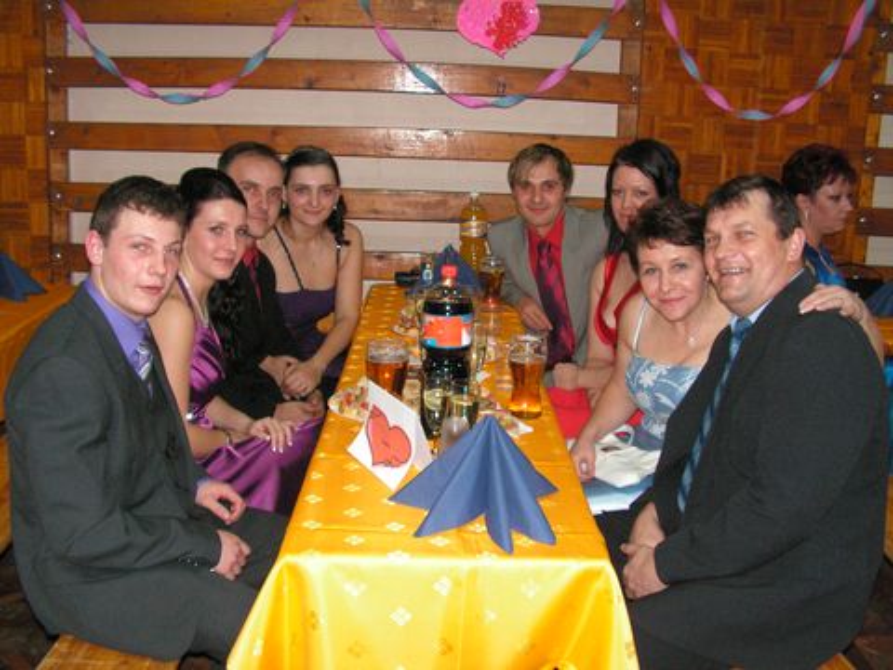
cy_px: 335
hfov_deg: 51.4
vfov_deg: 39.7
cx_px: 446
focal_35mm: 36
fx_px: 929
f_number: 3.2
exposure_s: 1/40
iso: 160
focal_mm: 6
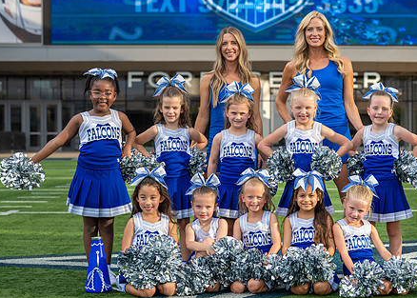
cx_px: 296
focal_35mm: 85
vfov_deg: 16.8
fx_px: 1007
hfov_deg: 23.2
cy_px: 176
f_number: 2.8
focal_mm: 50
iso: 125
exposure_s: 1/1250
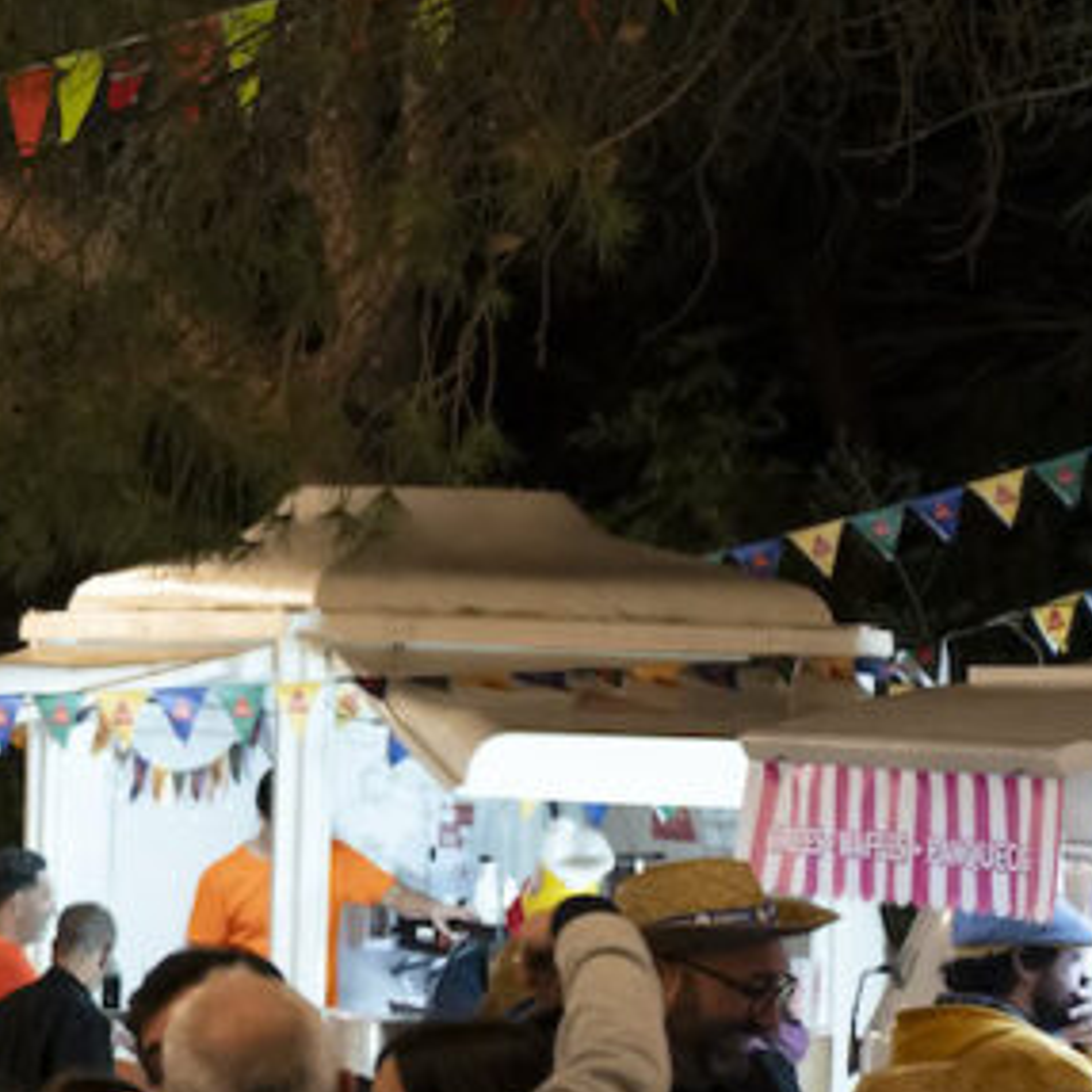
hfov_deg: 11.2
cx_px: -809
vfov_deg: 12.0
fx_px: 5211
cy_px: 617
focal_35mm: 146
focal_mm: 48
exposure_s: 1/100
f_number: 2.8
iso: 3200
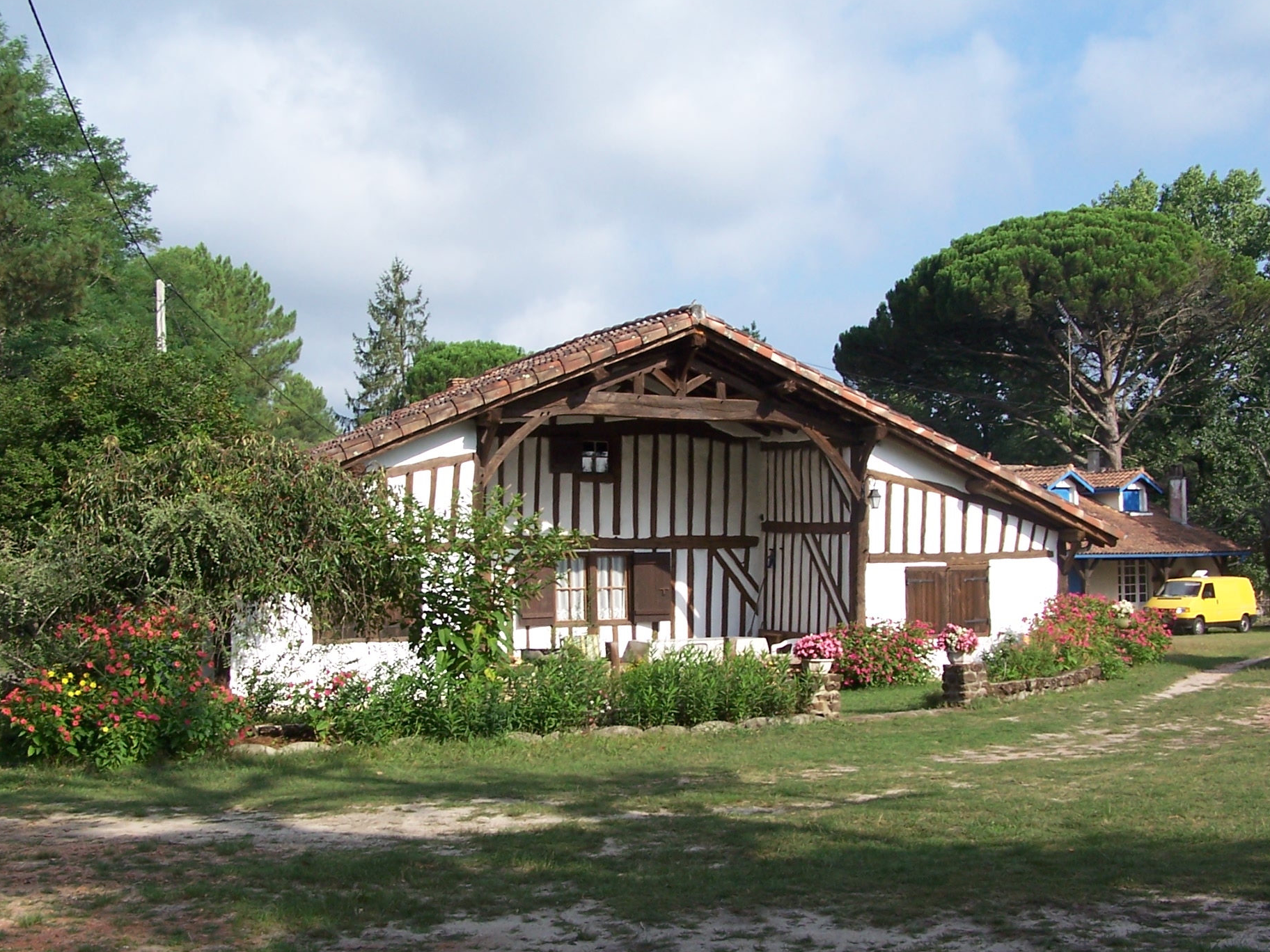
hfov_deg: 39.7
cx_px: 655
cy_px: 518
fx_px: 1761
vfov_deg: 30.3
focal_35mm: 48
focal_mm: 6.3
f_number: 4
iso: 80
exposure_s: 1/640
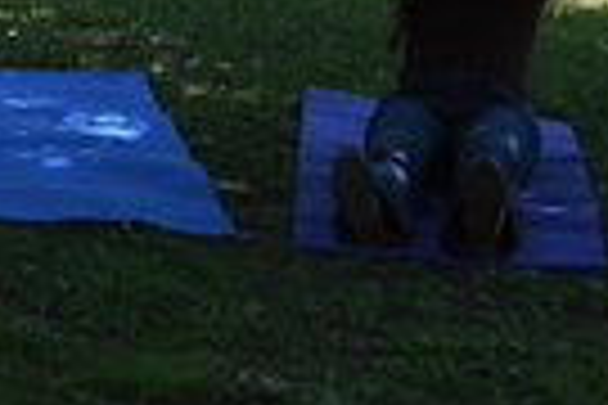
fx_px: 4104
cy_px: 472
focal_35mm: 243
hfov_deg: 8.0
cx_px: -658
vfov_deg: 5.6
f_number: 7.1
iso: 100
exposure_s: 1/200
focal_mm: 32
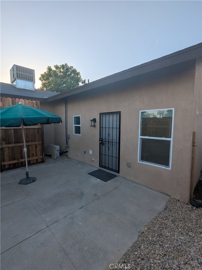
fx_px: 124
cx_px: 101
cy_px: 135
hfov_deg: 78.1
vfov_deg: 94.5
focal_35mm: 16
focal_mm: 2.35
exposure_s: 1/1056
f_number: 2.2
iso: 45
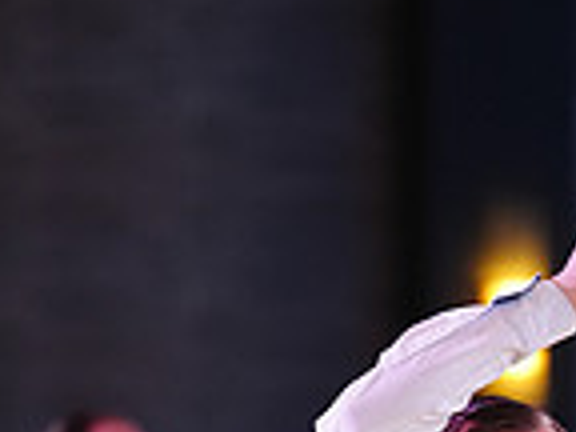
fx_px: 9518
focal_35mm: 572
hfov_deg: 3.5
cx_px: 442
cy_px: 1032
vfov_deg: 2.6
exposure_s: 1/400
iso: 1600
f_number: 2.8
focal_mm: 148
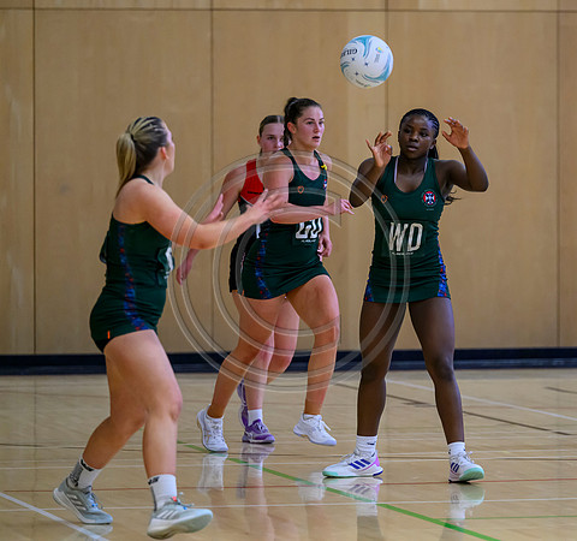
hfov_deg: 6.9
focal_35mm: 260
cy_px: 255
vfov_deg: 6.5
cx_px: 428
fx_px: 4759
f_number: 3.2
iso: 4000
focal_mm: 200
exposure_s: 1/1000
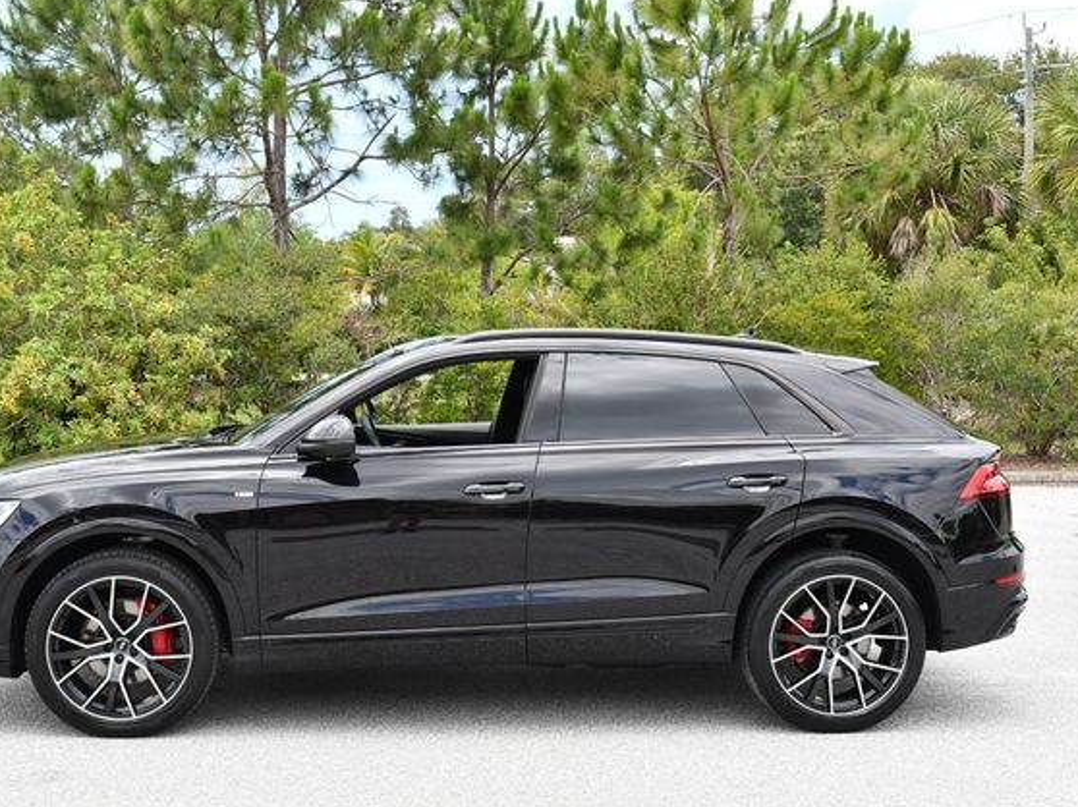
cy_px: 404
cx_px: 489
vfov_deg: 27.5
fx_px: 1650
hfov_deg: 36.2
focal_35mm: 53
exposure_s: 1/250
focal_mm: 24
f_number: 7.1
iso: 200
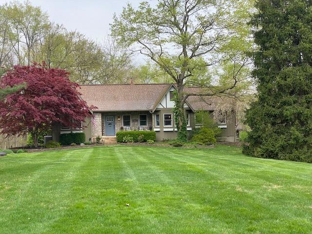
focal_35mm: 52
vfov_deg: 28.0
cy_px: 117
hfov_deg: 36.8
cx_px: 156
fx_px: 469
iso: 20
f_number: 2
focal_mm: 6
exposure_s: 1/444
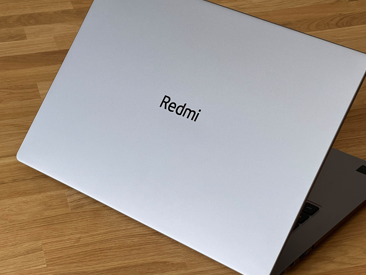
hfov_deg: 20.9
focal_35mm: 94
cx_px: 204
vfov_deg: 15.7
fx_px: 994
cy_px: 126
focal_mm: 9
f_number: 2.8
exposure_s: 1/99
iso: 100
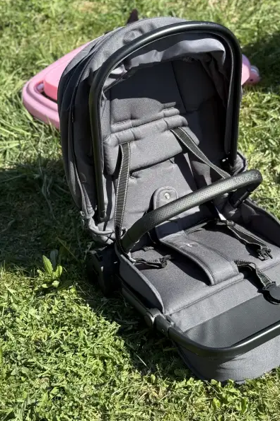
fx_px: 736
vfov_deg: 31.9
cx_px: 187
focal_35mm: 63
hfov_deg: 21.5
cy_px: 183
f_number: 1.78
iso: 64
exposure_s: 1/1575
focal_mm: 6.76
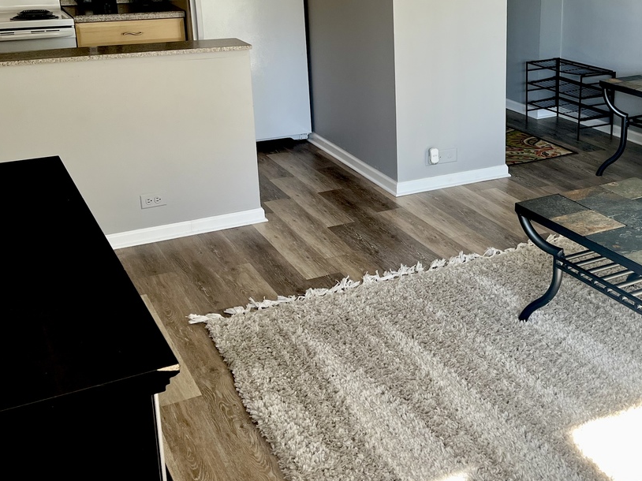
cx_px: 521
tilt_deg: -16.0
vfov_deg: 31.3
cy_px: 161
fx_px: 853
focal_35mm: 46
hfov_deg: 39.5
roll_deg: -0.1
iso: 50
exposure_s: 1/122
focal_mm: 5.1
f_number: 1.6
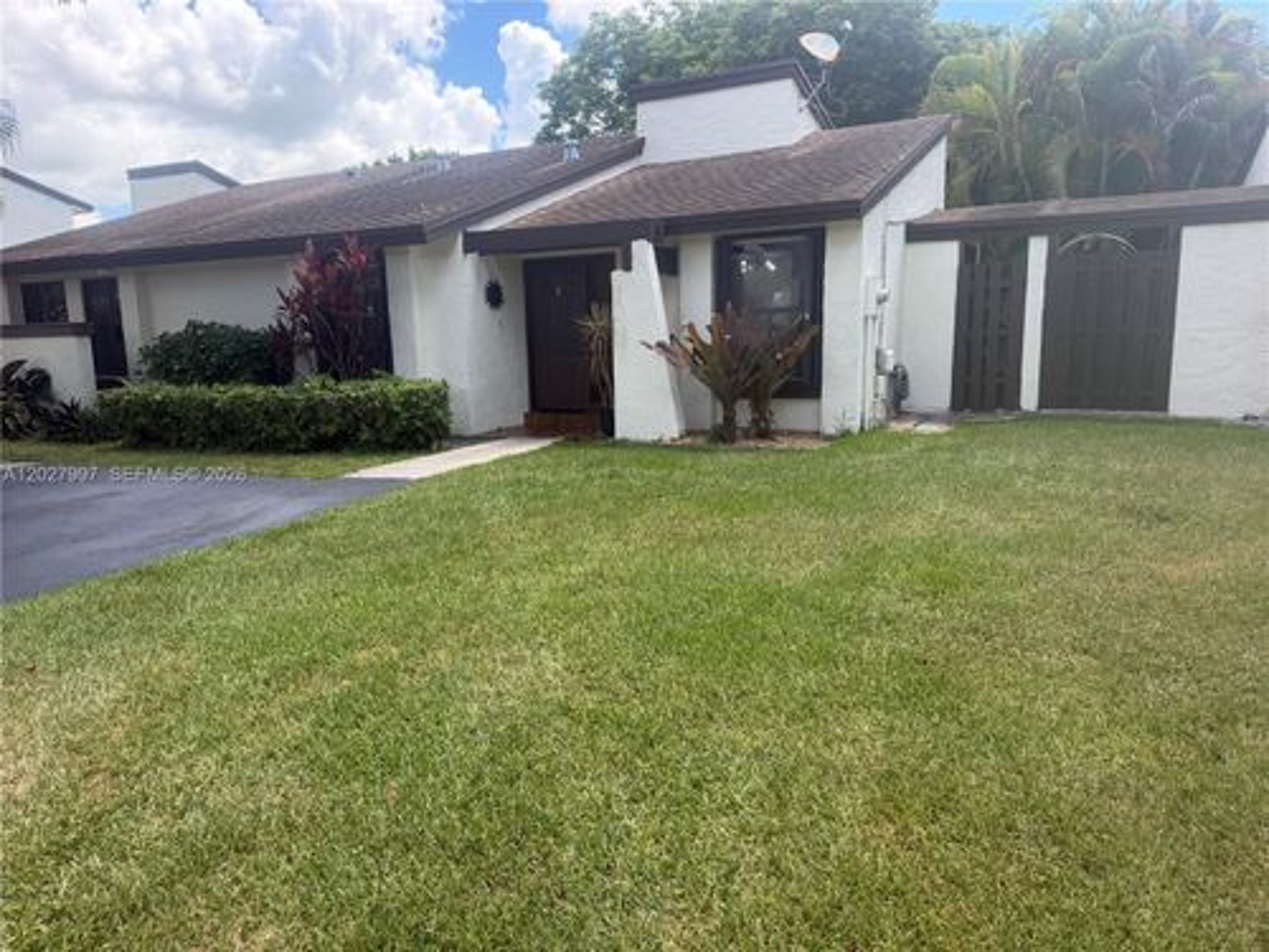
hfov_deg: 71.6
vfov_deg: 56.8
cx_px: 634
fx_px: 880
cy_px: 476
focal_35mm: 24
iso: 100
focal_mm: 6.76
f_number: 1.78
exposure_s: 1/1437
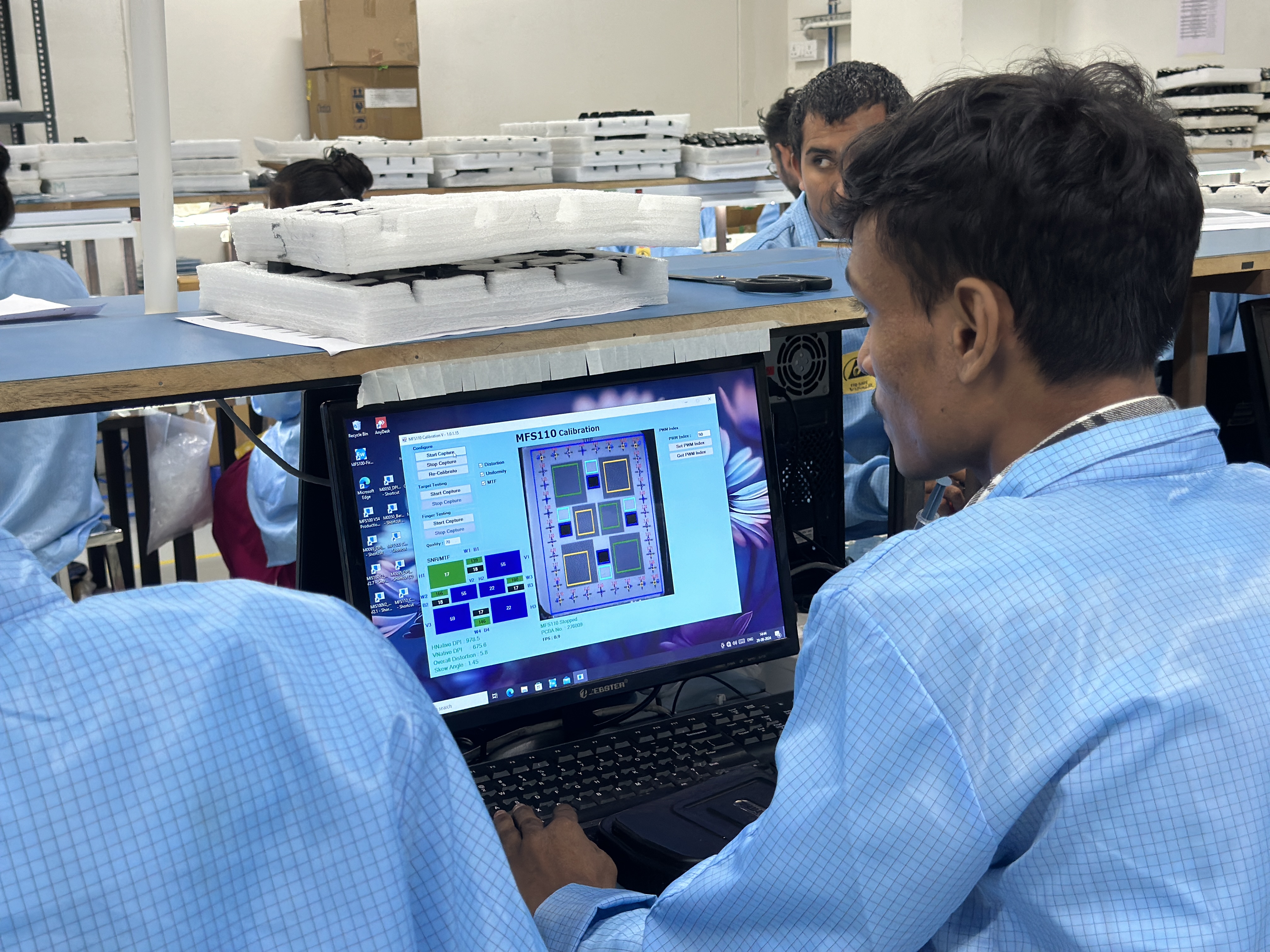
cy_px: 476
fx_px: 1761
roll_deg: +1.1
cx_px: 635
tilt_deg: -11.5
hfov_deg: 39.7
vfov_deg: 30.3
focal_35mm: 48
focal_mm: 6.86
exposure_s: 1/100
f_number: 1.78
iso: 80
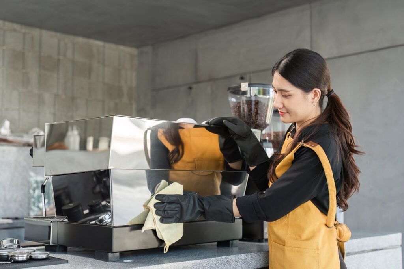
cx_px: 202
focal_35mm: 50
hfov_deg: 39.6
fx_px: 561
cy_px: 134
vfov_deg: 27.0
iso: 125
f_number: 2.8
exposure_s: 1/100
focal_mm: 50
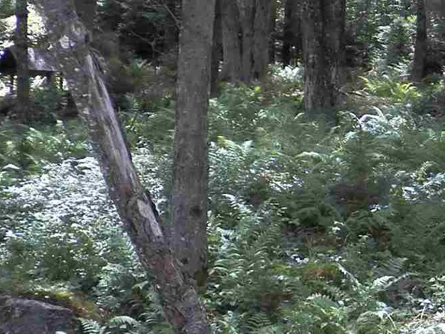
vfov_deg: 11.4
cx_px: 841
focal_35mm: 130
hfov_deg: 13.4
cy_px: 183
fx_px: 1671
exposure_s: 1/200
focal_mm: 4.9
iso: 125
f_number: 3.6
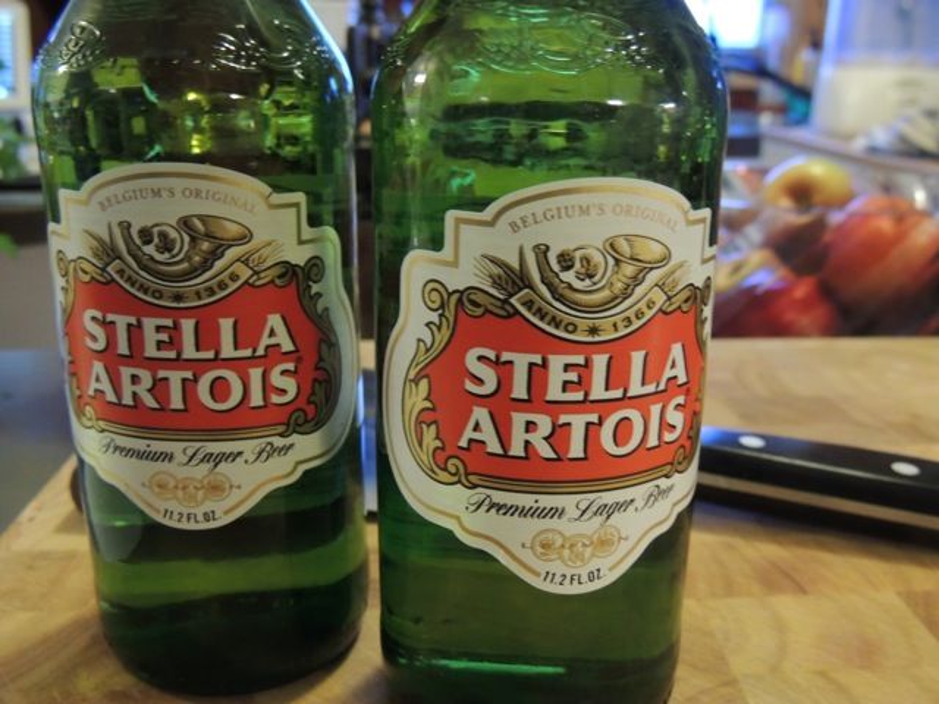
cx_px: 470
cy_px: 352
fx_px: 949
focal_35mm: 35
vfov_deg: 40.7
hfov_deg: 52.6
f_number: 3.3
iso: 800
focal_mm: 6.2
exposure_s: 1/8
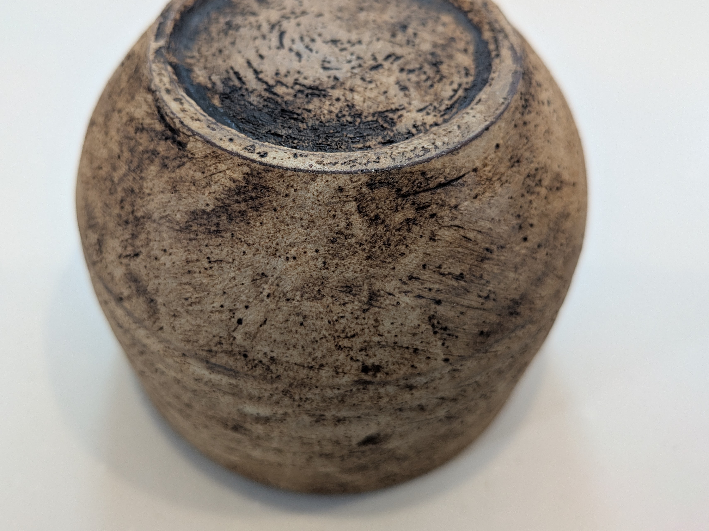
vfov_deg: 49.6
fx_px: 573
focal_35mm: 28
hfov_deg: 63.3
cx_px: 321
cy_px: 231
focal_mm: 4.53
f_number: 1.7
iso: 155
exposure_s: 1/120
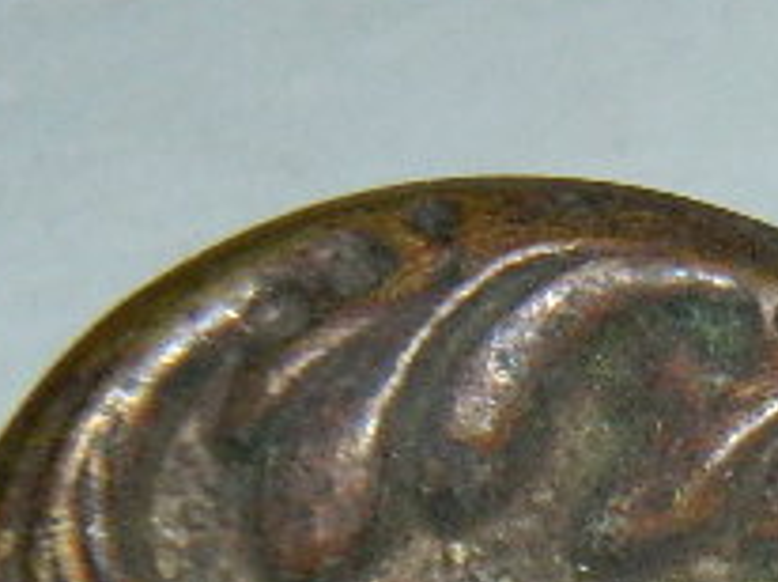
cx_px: 1820
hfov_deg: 3.8
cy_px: 1243
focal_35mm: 513
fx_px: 11516
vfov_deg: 2.9
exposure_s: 1/60
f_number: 4.5
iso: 200
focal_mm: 18.6
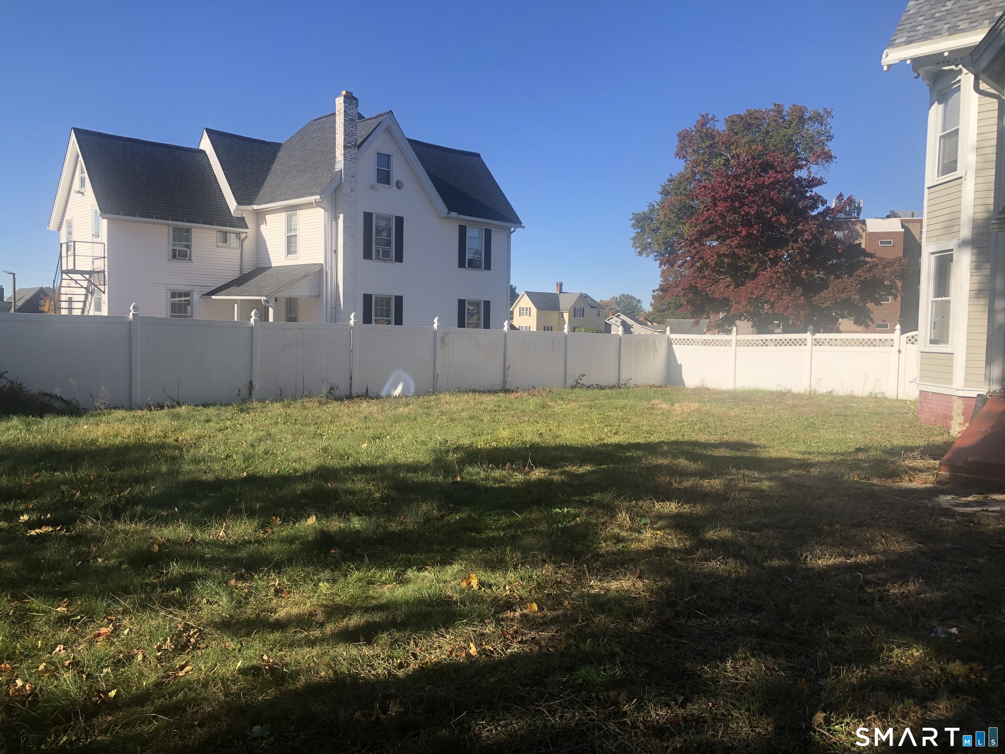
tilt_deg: -2.0
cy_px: 377
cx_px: 502
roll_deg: -0.2
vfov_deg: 49.7
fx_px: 813
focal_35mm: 28
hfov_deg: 63.4
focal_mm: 4
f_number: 1.8
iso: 20
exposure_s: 1/1473
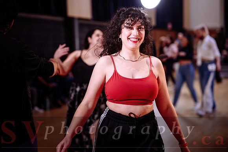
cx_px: 114
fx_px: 443
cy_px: 76
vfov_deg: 19.5
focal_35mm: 70
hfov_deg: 28.8
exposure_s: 1/320
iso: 1600
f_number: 2
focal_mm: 70
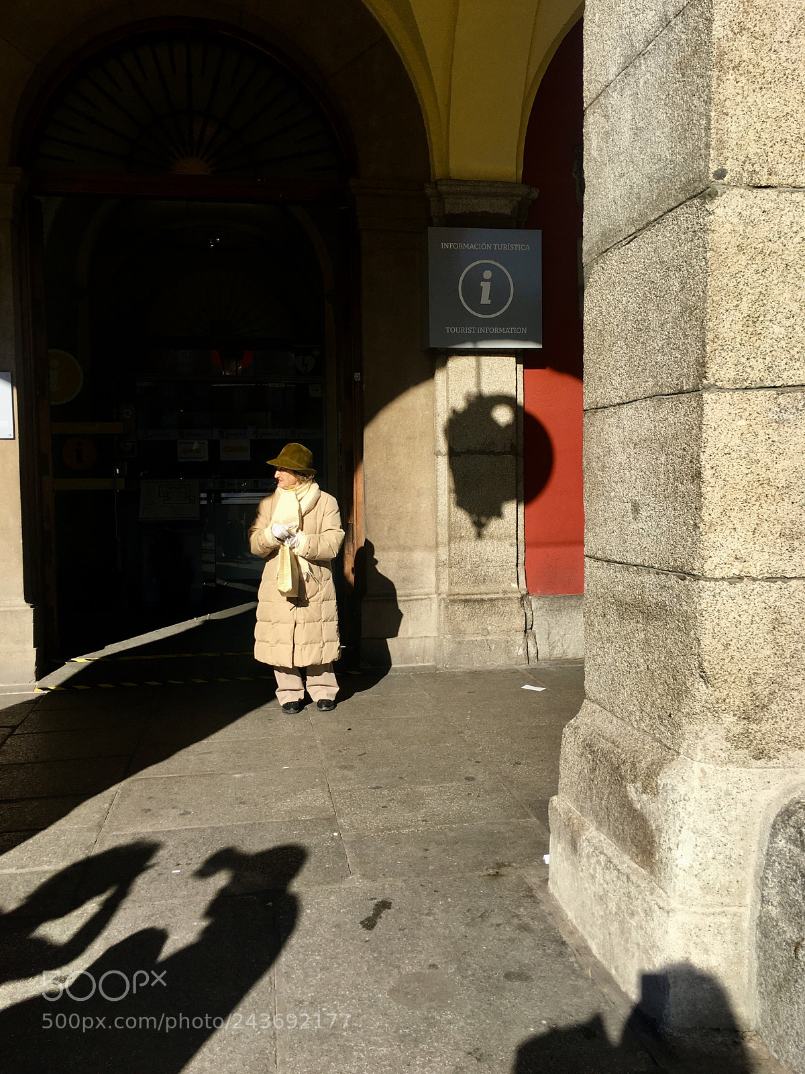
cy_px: 537
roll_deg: -0.9
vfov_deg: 61.7
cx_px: 402
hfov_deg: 48.2
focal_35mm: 29
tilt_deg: -1.1
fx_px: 899
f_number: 2.2
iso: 25
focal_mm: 4.15
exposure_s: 1/1326
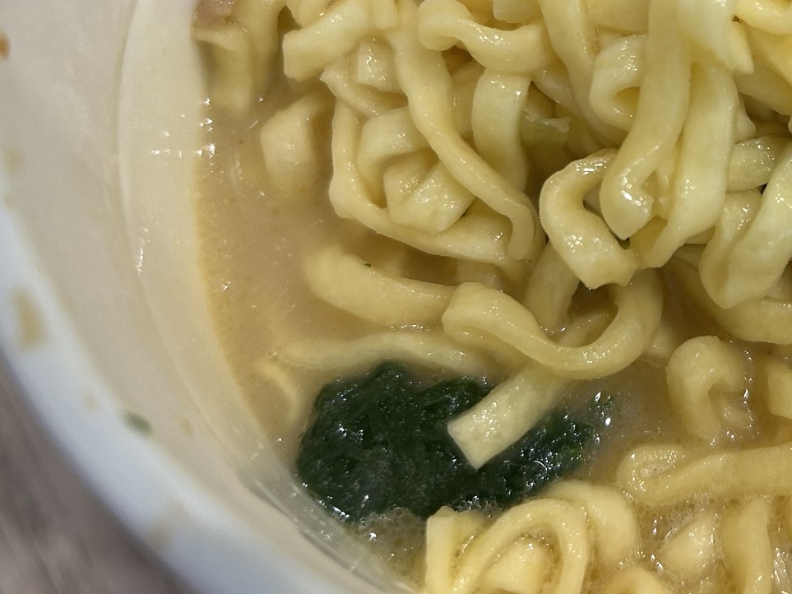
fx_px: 1235
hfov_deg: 33.3
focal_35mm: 54
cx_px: 744
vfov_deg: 26.6
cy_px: 126
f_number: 1.5
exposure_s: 1/100
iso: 64
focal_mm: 5.7
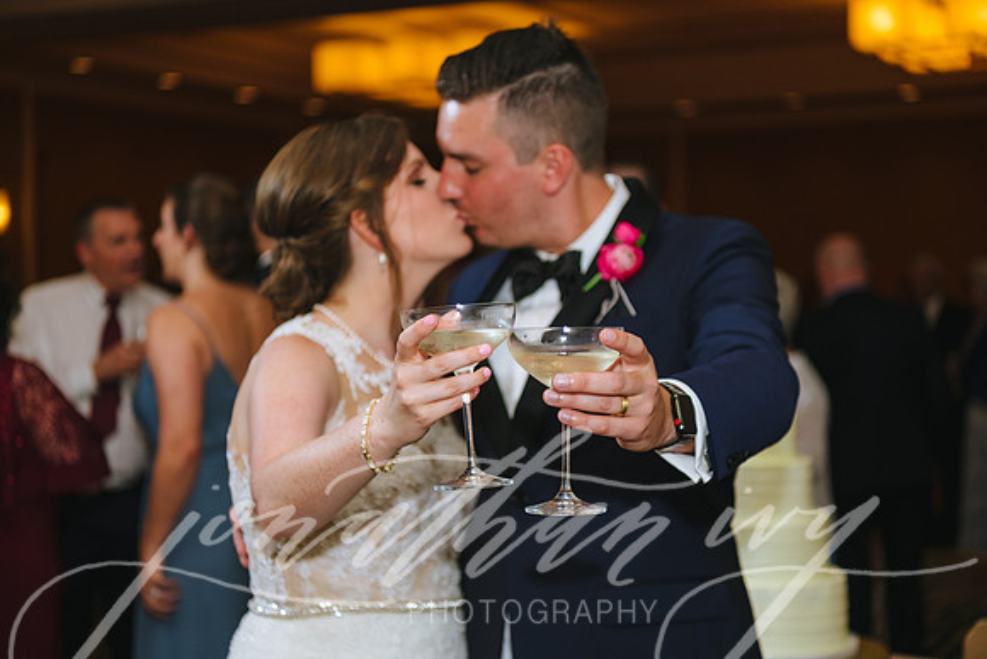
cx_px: 494
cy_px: 330
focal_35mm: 70
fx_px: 1920
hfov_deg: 28.8
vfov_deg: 19.5
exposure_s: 1/80
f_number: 2.8
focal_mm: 70
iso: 640
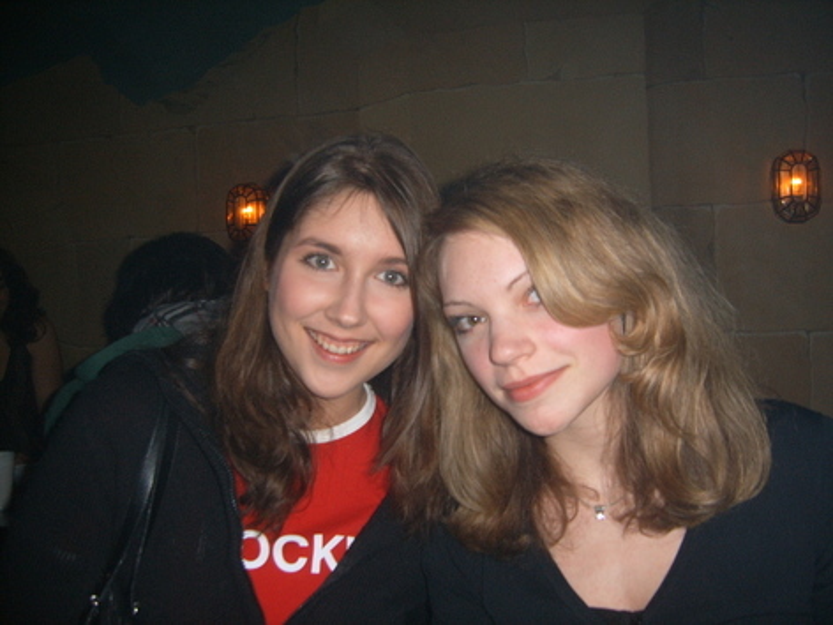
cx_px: 416
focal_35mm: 35
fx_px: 842
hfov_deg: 52.6
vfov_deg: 40.7
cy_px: 312
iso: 100
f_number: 2.8
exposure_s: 1/30
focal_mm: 5.8
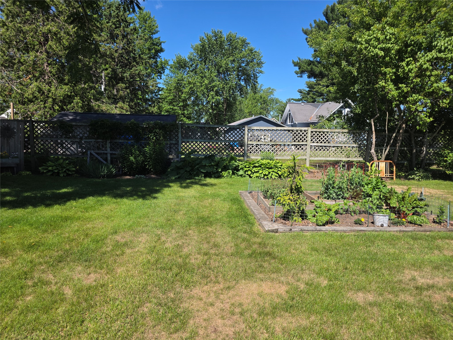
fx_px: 301
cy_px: 170
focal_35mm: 23
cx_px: 226
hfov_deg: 73.9
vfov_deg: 58.9
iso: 80
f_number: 1.7
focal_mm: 6.3
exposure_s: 1/4145
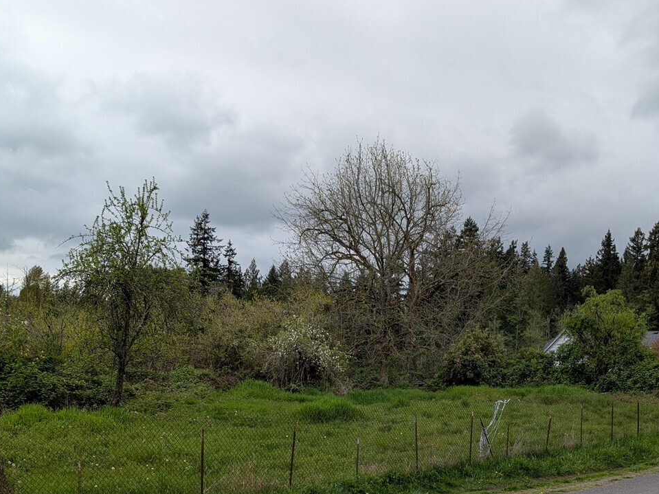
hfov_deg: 46.2
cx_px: 430
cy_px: 406
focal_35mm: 40
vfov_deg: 34.7
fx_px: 761
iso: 22
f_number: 1.68
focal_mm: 6.9
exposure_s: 1/771
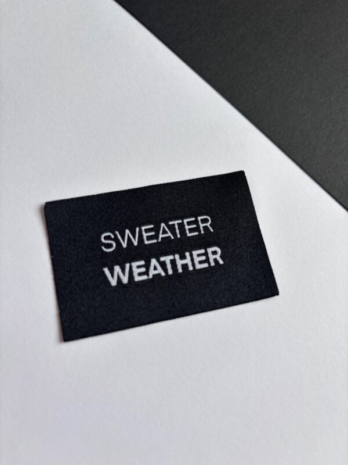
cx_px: 174
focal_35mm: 26
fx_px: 349
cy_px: 232
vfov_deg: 67.3
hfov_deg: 53.1
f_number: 1.6
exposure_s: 1/121
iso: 50
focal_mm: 5.96
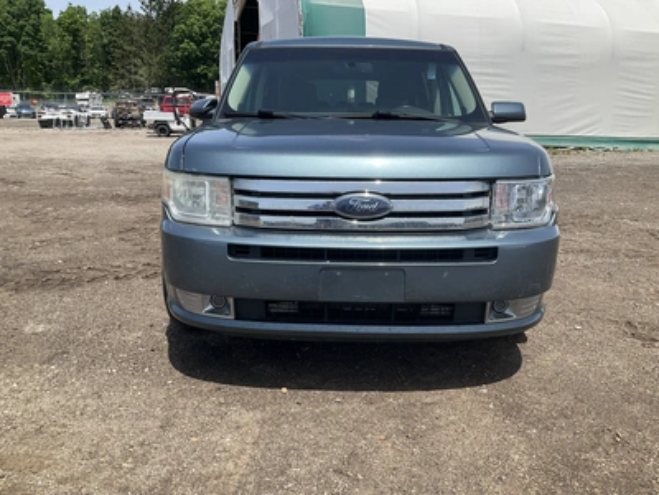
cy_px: 248
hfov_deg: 61.7
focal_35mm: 29
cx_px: 330
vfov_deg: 48.2
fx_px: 552
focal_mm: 3
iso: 25
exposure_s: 1/1250
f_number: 1.8
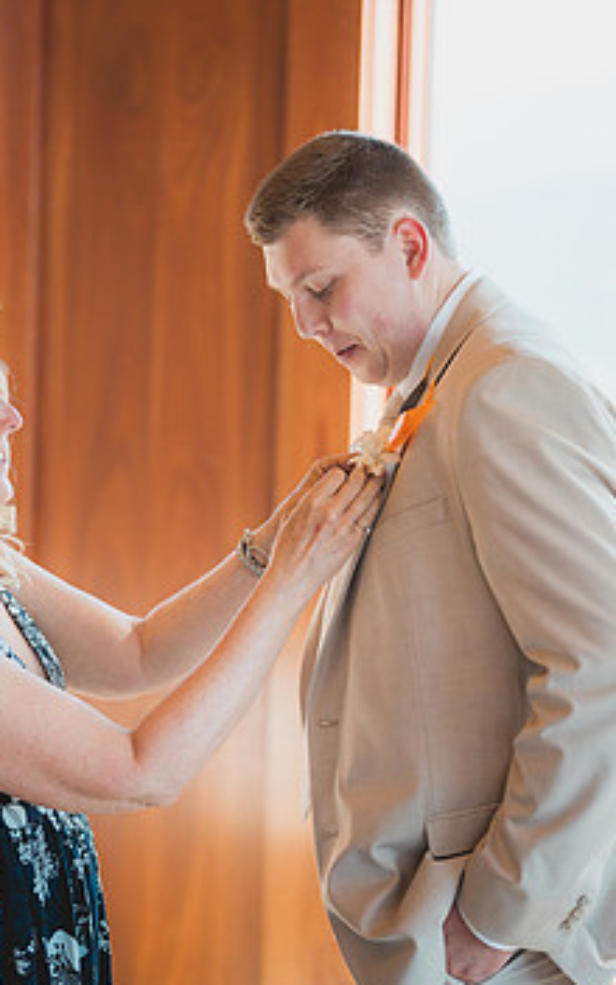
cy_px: 491
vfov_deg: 24.6
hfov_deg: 15.5
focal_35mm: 84
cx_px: 255
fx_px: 2256
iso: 400
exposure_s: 1/2000
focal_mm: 50
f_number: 1.3
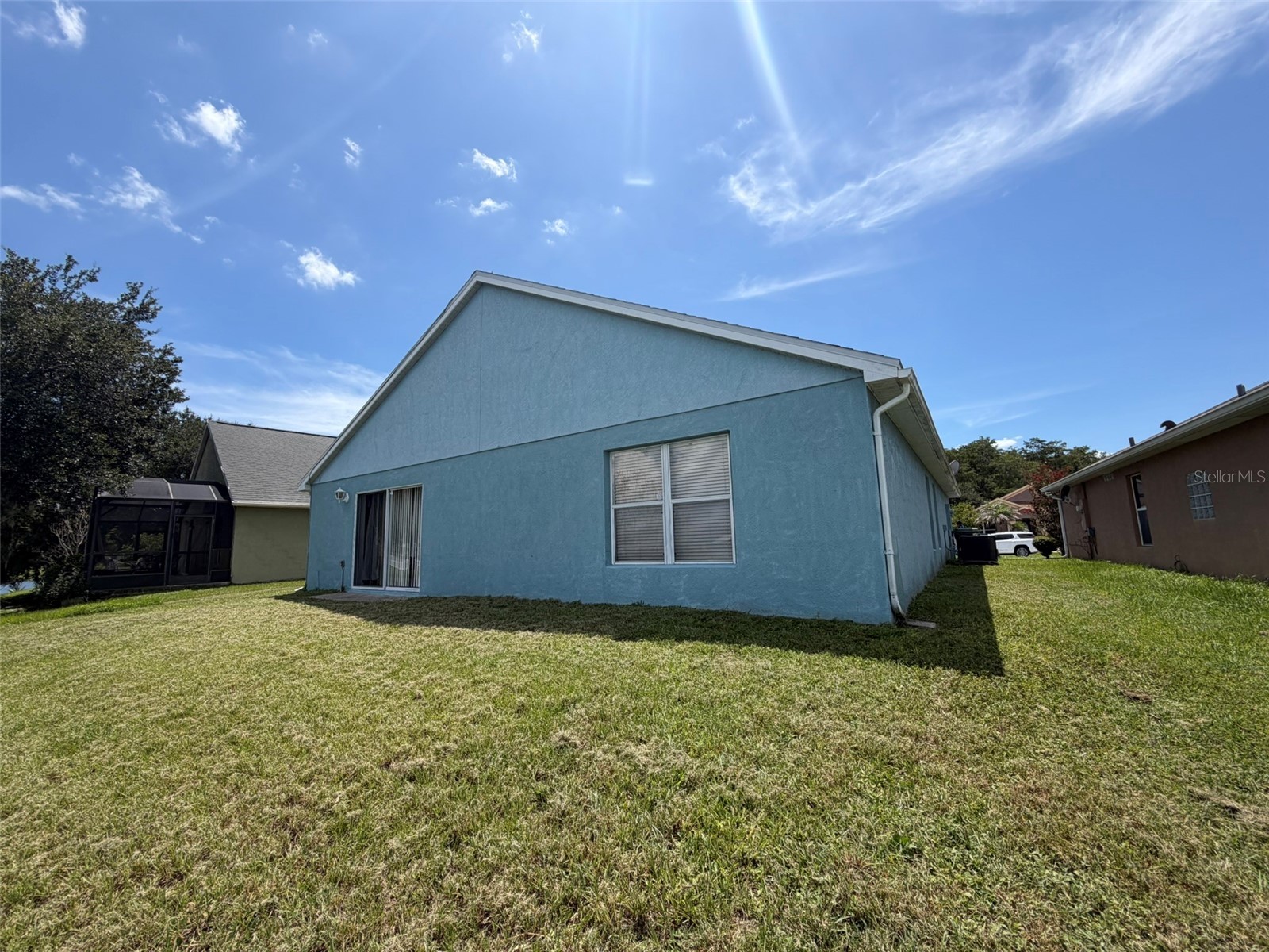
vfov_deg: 85.7
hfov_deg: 102.1
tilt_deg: +9.8
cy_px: 476
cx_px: 634
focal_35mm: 14
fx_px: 513
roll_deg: +2.2
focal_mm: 2.22
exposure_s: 1/955
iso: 20
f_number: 2.2
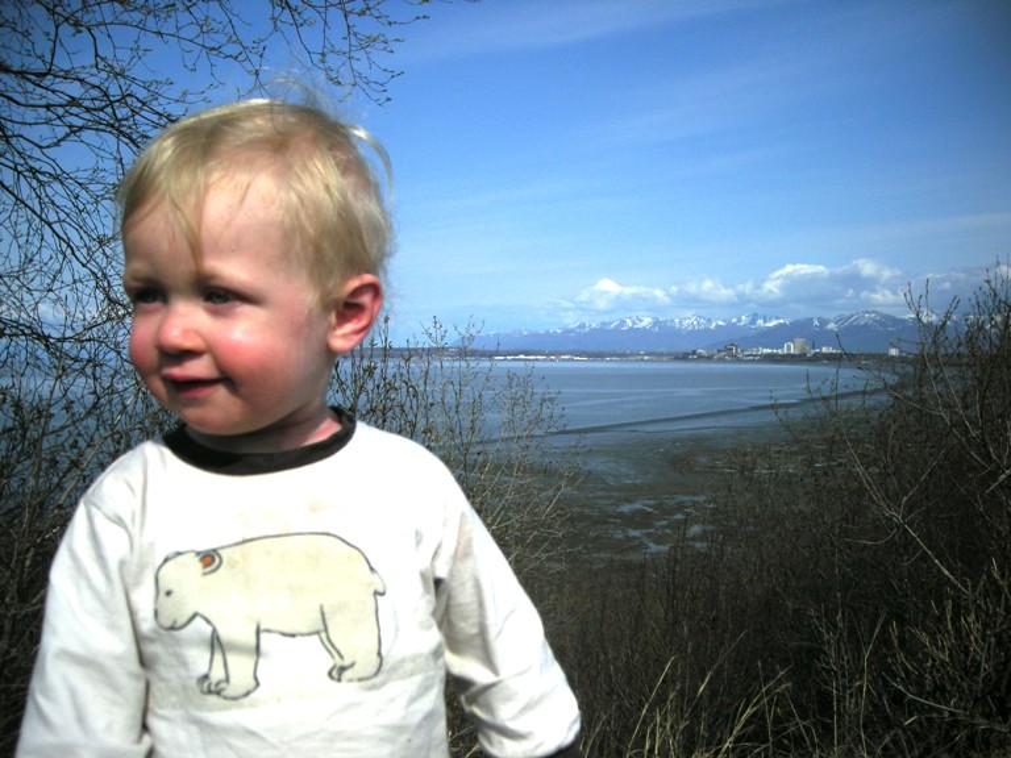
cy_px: 379
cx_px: 506
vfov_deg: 40.7
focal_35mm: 35
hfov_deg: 52.6
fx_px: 1022
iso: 50
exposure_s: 1/1147
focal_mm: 5.7
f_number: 5.7
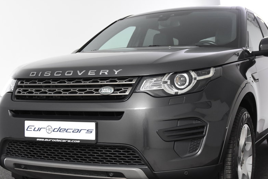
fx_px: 452
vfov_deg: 22.3
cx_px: 137
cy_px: 115
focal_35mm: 61
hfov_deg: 33.0
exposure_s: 1/80
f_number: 4.5
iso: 1600
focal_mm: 31
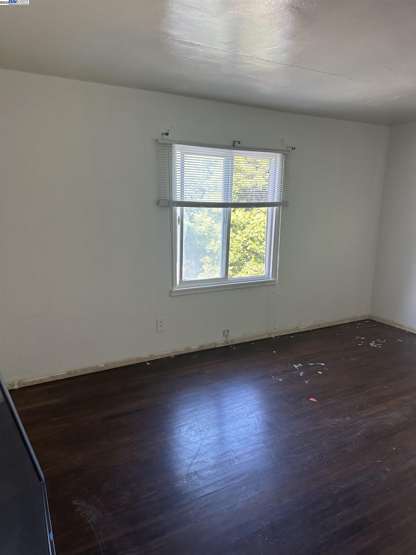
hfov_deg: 56.8
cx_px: 208
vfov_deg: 71.6
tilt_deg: -12.9
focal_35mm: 24
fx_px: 385
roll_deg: -0.4
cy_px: 278
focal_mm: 6.86
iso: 160
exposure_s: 1/121
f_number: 1.78
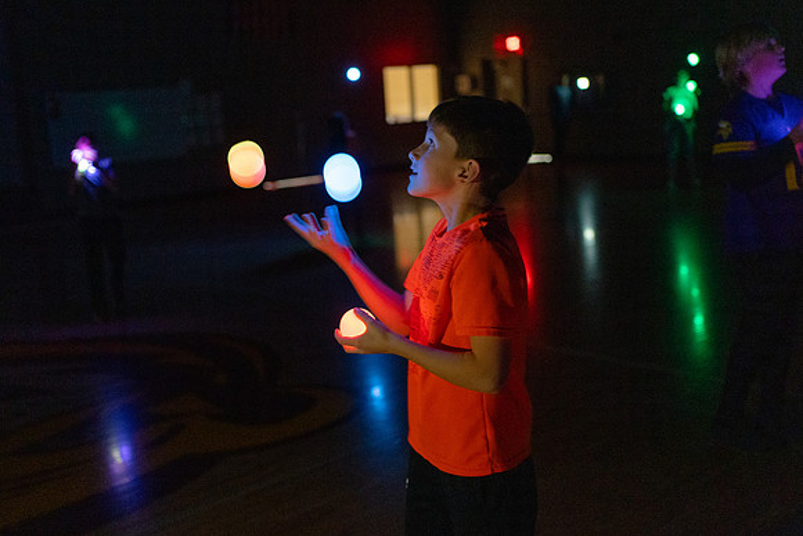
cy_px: 248
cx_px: 354
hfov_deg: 48.5
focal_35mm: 40
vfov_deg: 33.5
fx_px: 890
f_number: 2
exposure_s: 1/100
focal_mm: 35
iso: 6400
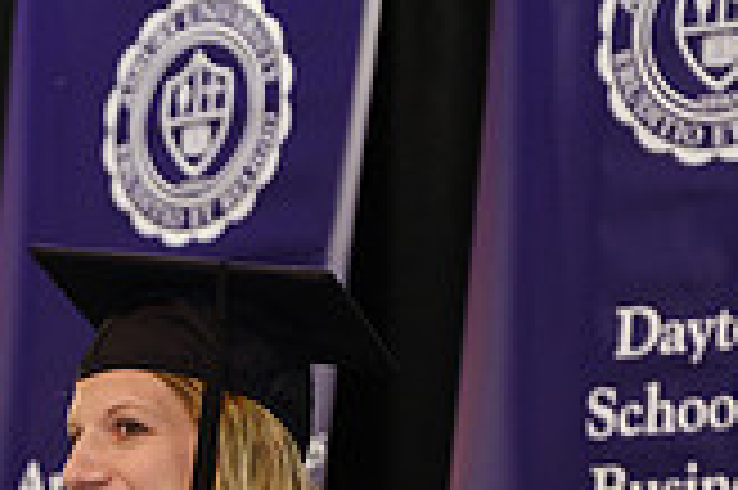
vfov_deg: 5.0
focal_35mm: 273
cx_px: 50
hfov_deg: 7.5
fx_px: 5591
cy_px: 865
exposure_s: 1/125
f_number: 4
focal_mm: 51.6
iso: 1250
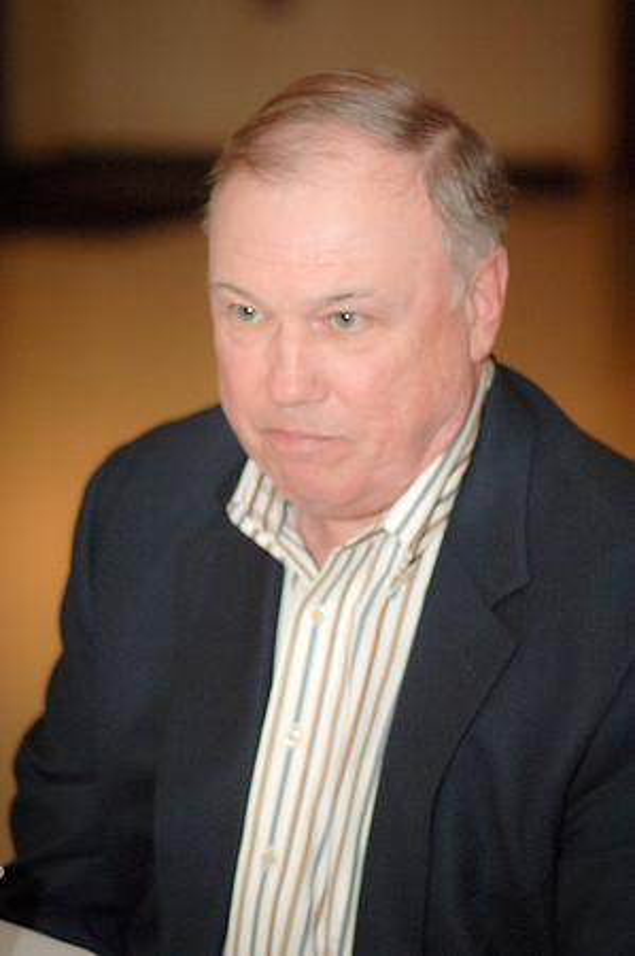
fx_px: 4177
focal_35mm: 158
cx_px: 318
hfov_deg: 8.7
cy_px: 478
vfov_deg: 13.1
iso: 800
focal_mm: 105
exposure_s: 1/40
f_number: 2.8
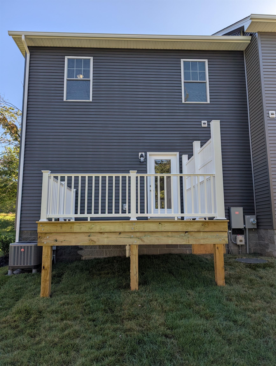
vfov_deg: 71.5
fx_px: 255
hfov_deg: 56.9
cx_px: 138
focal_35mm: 24
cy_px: 183
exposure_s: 1/480
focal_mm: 6.9
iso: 21
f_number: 1.68
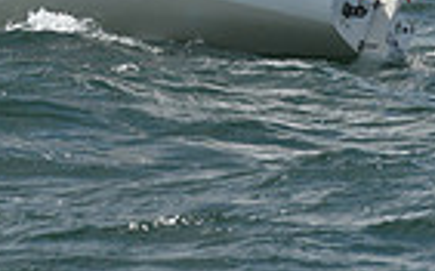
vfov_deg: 3.2
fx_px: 4716
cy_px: -557
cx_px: 110
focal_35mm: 398
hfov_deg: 5.3
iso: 250
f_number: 9
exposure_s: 1/1600
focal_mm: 95
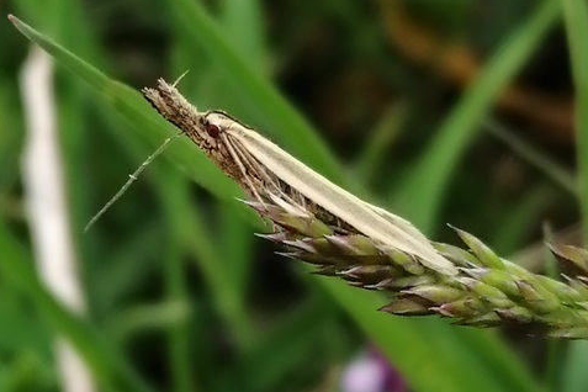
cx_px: 293
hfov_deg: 14.2
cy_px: 164
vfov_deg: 9.5
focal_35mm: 145
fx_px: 2368
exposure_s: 1/259
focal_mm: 3.46
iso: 50
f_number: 1.8
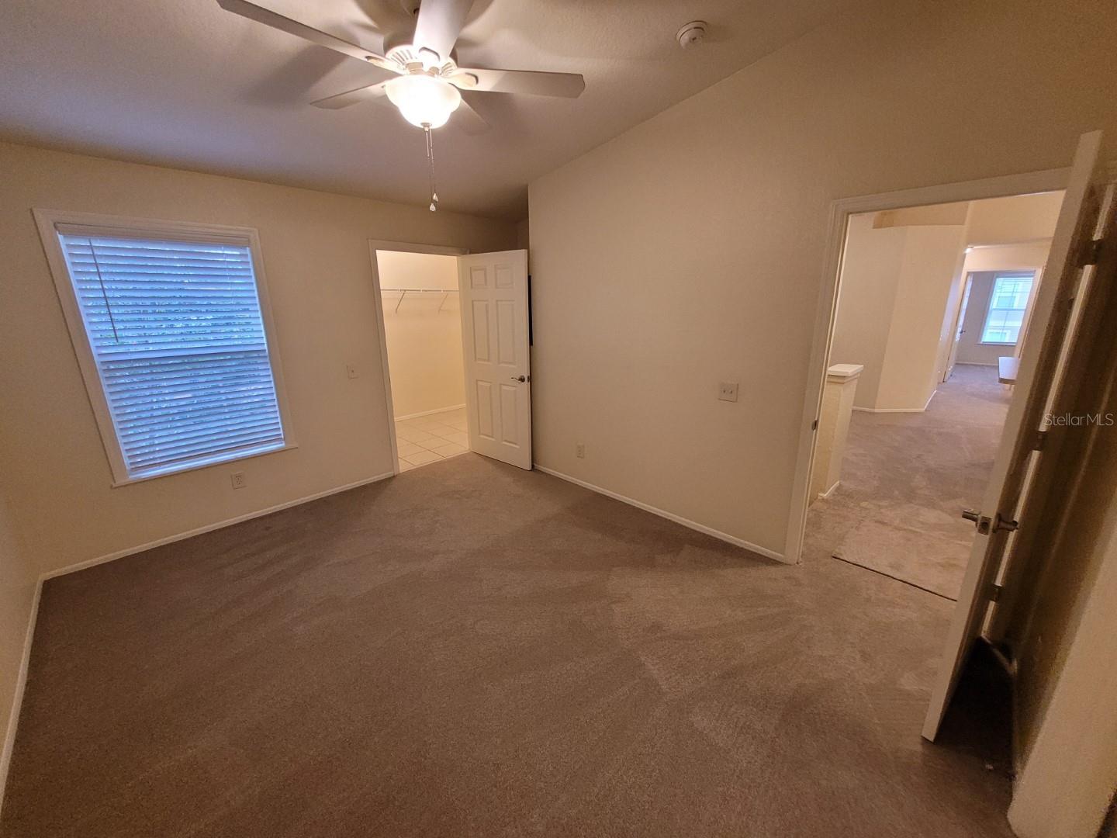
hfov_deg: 106.2
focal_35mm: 13
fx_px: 419
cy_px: 419
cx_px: 558
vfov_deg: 89.9
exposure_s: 1/60
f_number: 2.2
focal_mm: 1.74
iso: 400
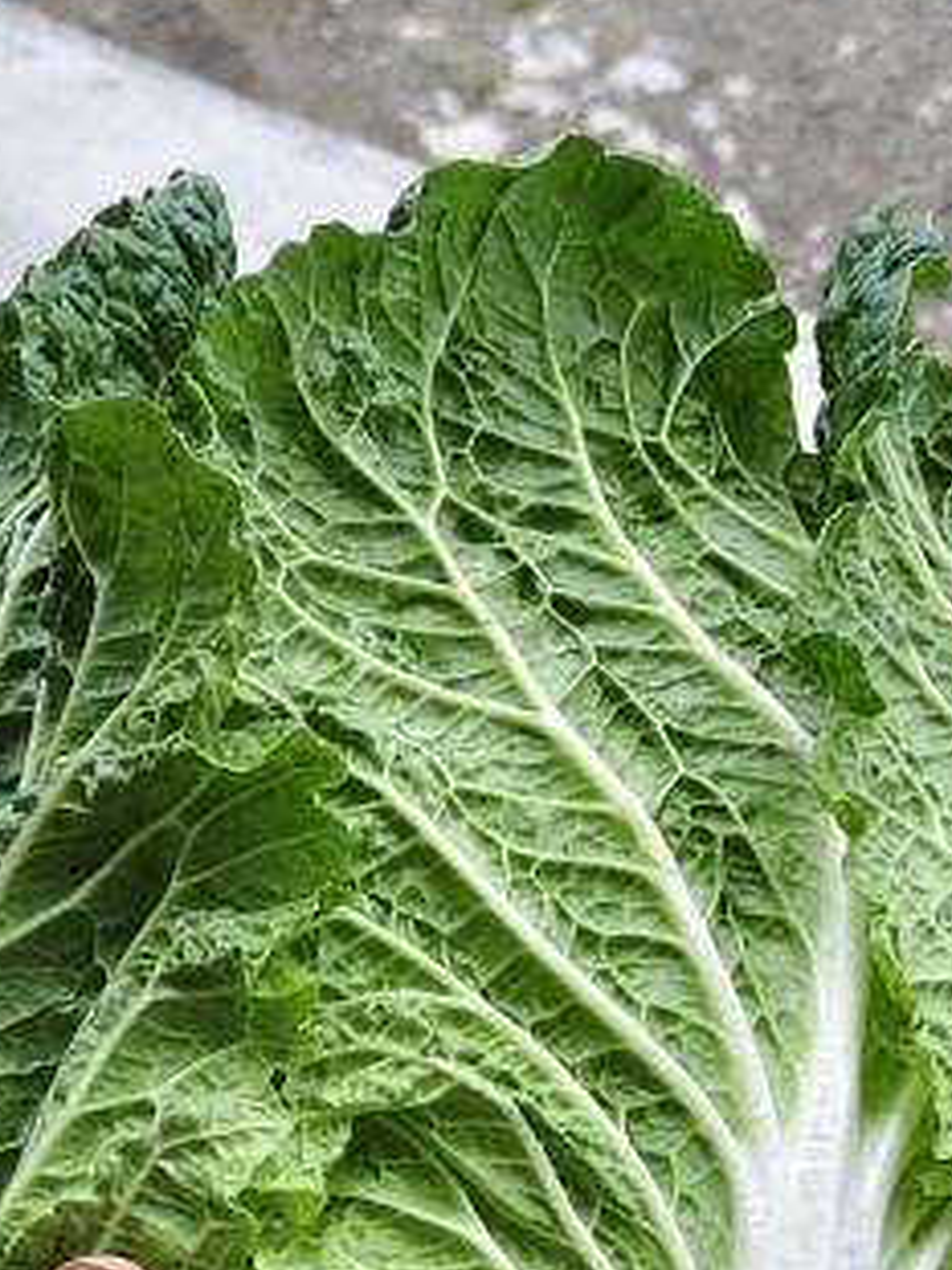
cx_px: 392
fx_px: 2899
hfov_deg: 18.6
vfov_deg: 23.0
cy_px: 1468
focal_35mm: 79
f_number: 1.88
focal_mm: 5.56
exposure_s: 1/604
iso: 50
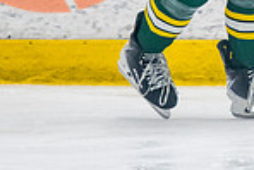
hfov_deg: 2.0
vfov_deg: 1.4
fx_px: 7182
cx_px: 254
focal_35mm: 1017
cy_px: -90
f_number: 3.2
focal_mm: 175
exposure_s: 1/640
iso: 2500
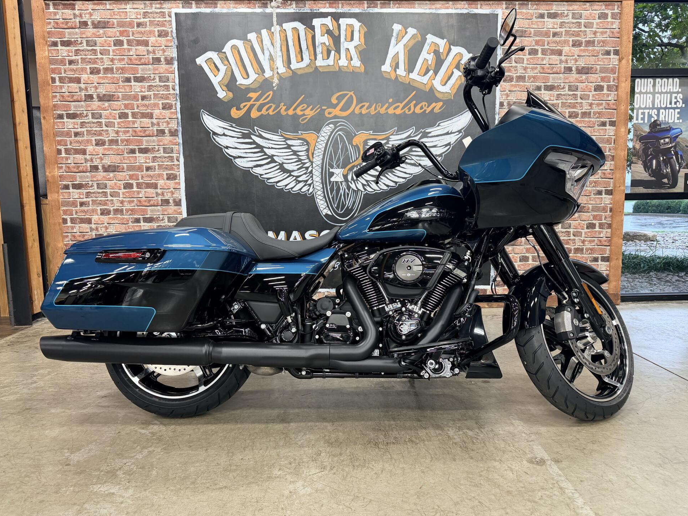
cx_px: 349
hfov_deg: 69.4
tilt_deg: -6.8
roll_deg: +0.7
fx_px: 497
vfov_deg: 54.9
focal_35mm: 25
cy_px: 257
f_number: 1.78
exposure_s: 1/60
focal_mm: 6.76
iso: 200
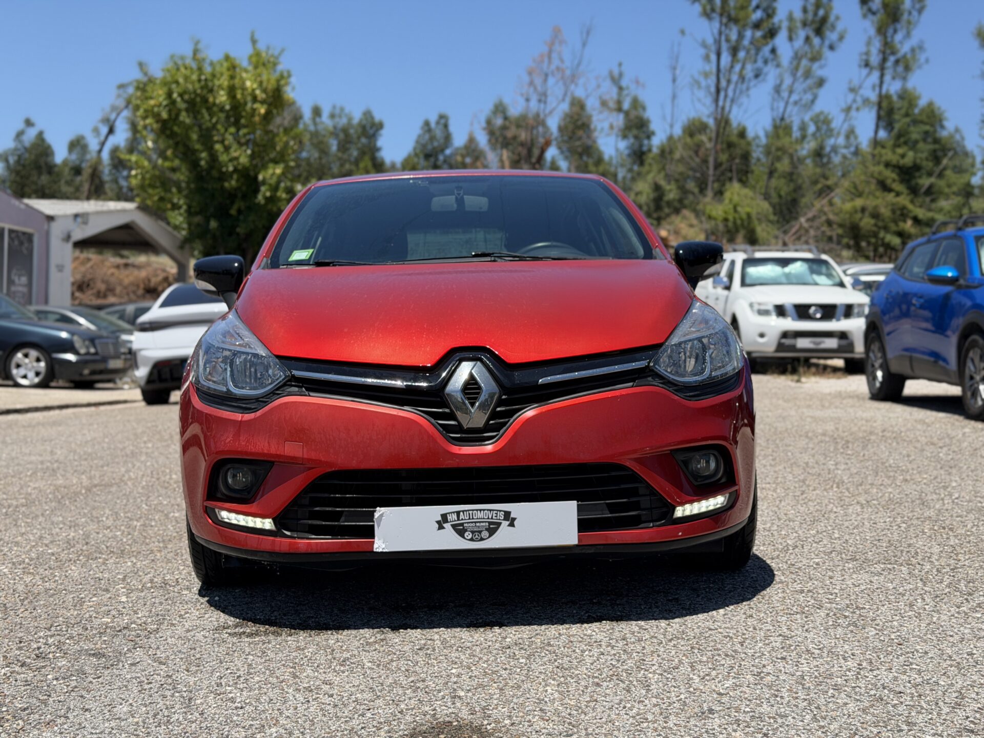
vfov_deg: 30.3
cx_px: 492
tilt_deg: -0.7
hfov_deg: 39.7
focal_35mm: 48
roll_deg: -2.1
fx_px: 1364
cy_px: 369
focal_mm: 6.76
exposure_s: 1/3891
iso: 64
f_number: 1.78
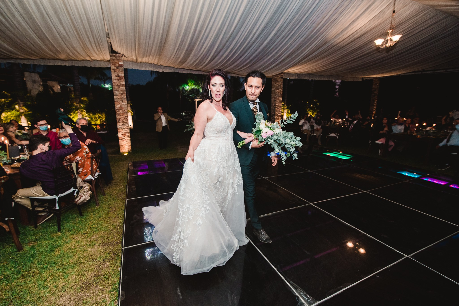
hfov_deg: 96.7
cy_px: 153
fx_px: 204
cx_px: 230
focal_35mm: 16
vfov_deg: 73.8
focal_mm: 16
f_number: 4
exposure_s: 1/125
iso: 1250
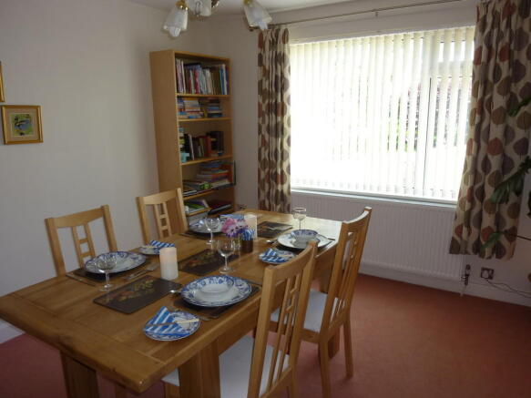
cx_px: 266
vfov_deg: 54.9
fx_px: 383
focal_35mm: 25
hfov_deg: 69.4
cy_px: 199
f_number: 3.3
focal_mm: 4.5
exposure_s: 1/50
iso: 80
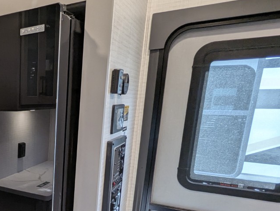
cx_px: -21
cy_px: 165
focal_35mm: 35
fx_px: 283
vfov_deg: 39.4
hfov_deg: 42.5
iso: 85
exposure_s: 1/42.3
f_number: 2.2
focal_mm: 2.35
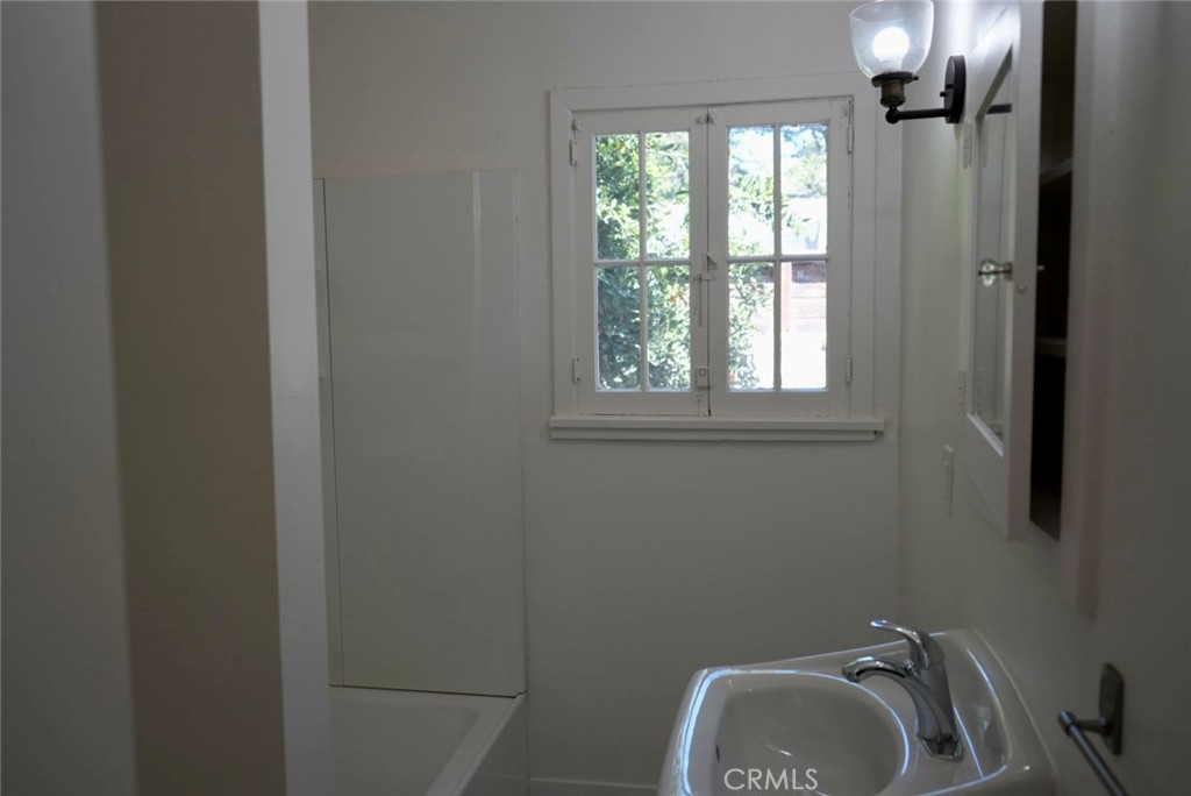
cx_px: 596
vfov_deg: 46.5
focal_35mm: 28
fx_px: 927
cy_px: 398
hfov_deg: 65.4
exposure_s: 1/160
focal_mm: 28
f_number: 4
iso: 320
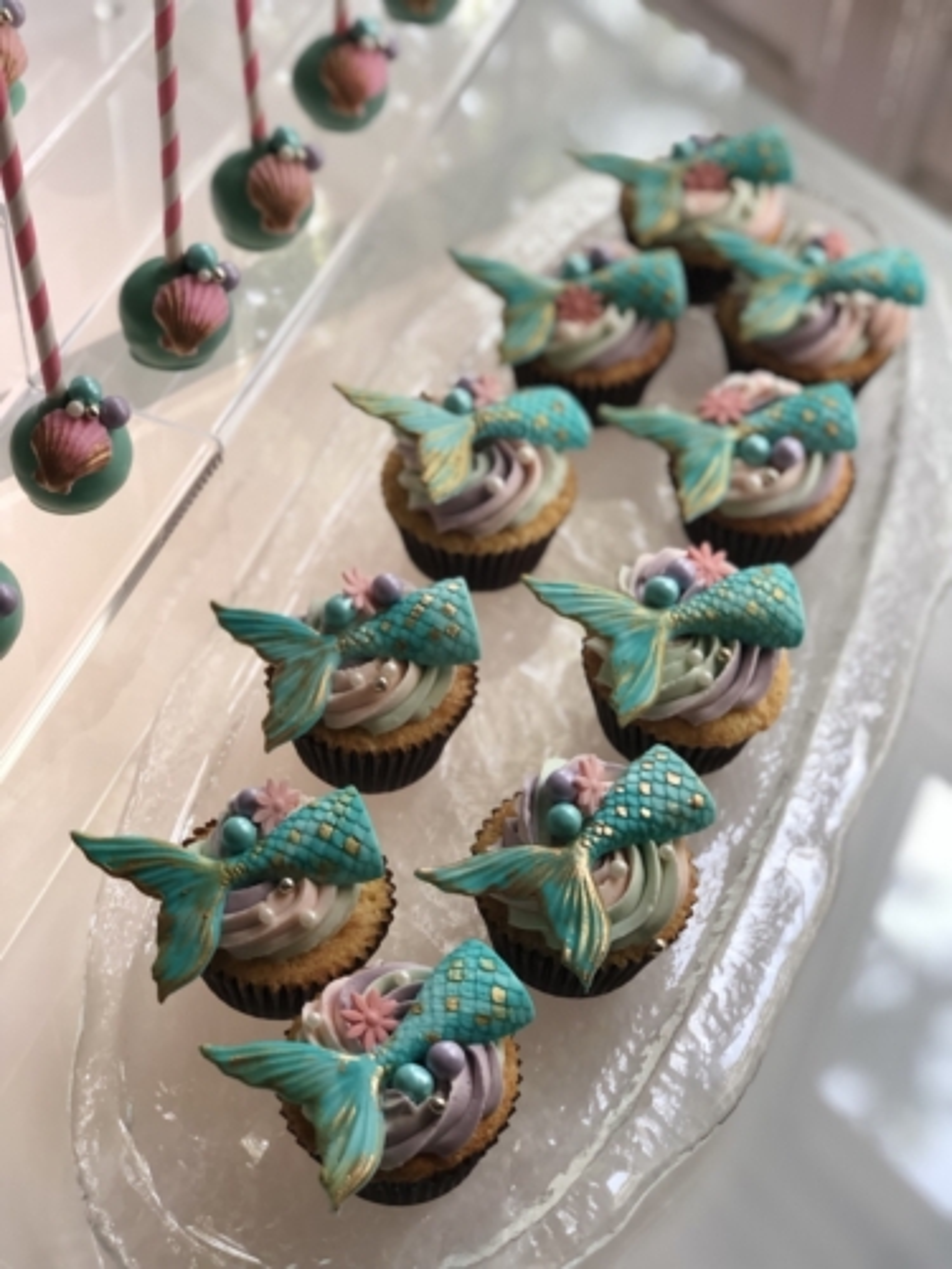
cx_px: 476
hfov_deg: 25.7
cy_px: 634
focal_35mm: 57
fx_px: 2090
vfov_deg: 33.8
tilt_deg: -50.6
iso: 50
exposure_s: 1/30
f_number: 2.8
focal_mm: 6.6
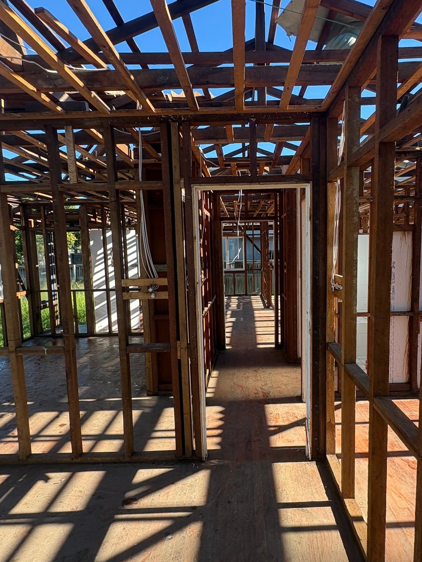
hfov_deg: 63.2
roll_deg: +1.6
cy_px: 285
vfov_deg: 79.0
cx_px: 242
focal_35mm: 21
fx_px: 341
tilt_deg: -5.7
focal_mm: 2.22
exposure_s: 1/238
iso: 64
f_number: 2.2
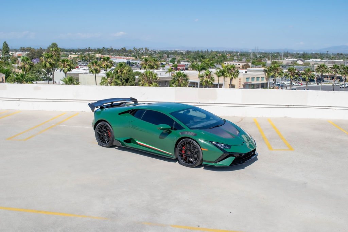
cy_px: 116
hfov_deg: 51.3
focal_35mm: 38
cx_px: 174
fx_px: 363
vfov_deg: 35.5
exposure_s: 1/2000
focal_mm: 25
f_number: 8
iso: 400
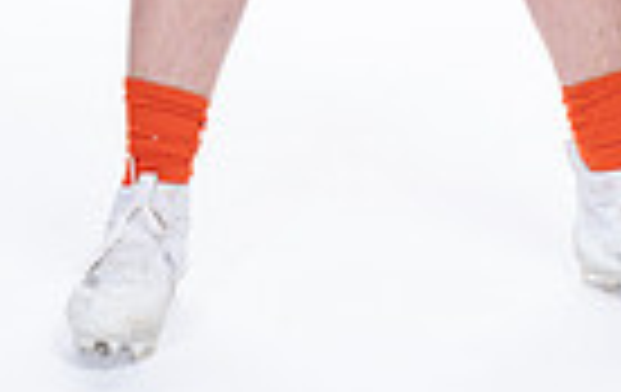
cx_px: 256
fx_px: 3427
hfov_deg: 10.4
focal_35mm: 202
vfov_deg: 6.2
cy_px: -581
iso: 400
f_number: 5.6
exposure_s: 1/250
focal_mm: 61
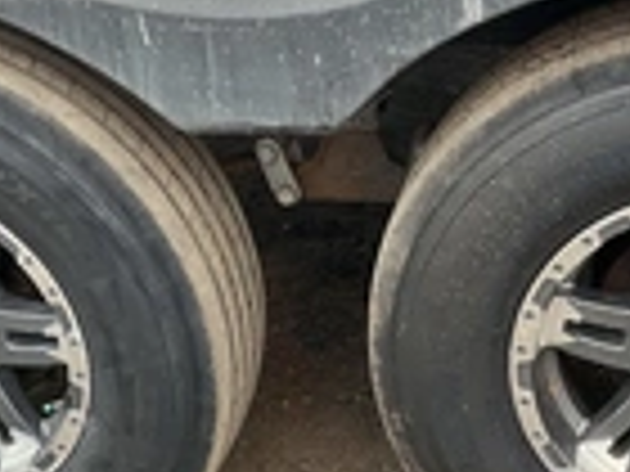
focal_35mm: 83
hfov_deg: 23.5
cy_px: 216
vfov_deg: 17.8
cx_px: 360
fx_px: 1511
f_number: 1.8
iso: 25
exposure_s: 1/131
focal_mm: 3
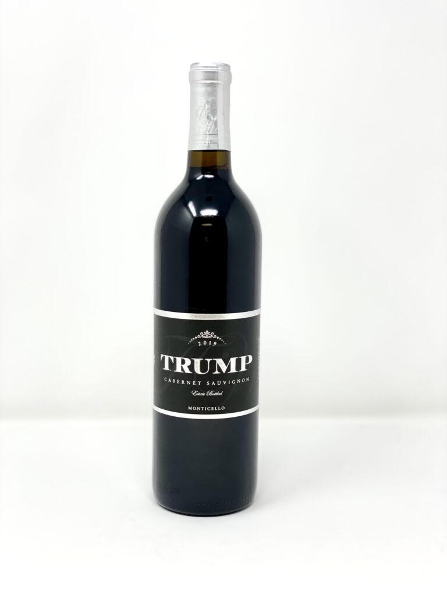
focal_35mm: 52
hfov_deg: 28.0
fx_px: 895
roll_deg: -1.2
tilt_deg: -5.7
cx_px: 224
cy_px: 298
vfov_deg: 36.8
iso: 40
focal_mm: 6
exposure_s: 1/120
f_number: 2
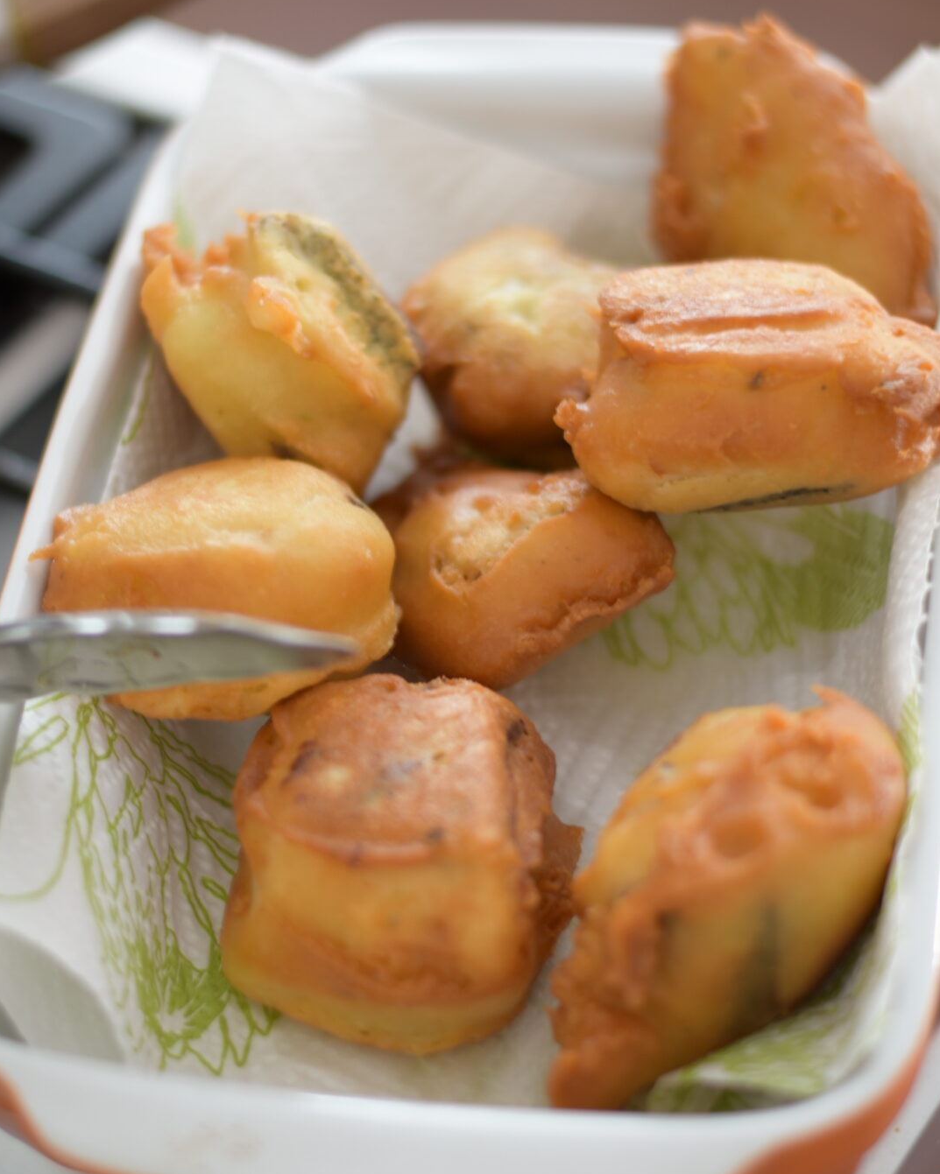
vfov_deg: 22.5
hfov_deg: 18.1
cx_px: 469
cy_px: 614
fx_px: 2956
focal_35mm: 85
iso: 100
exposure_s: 1/8
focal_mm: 50
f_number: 1.8
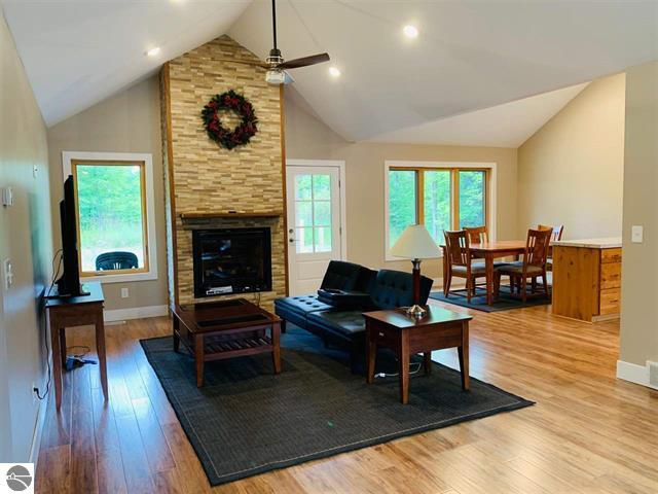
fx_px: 494
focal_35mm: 26
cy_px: 247
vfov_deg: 53.1
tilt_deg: -5.5
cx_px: 329
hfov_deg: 67.3
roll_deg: +0.8
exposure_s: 1/60
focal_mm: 4.25
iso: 160
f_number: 1.8
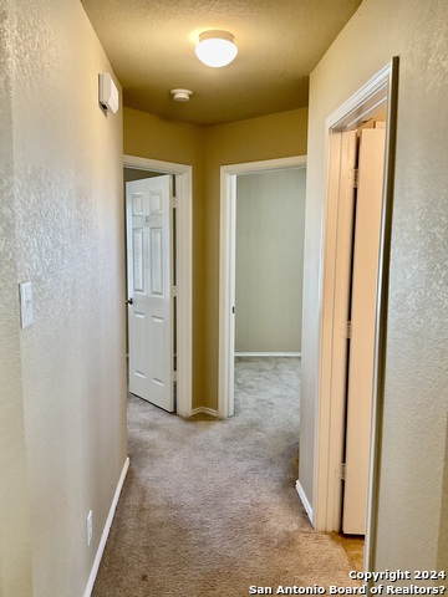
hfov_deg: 48.2
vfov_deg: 61.7
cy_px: 298
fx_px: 500
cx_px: 224
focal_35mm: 29
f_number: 1.8
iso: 125
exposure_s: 1/60
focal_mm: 3
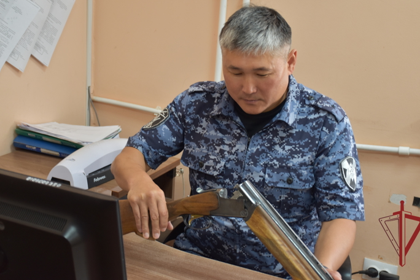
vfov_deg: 23.6
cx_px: 214
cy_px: 133
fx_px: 671
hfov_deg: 34.7
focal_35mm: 58
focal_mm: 35
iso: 400
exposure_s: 1/60
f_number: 4.2
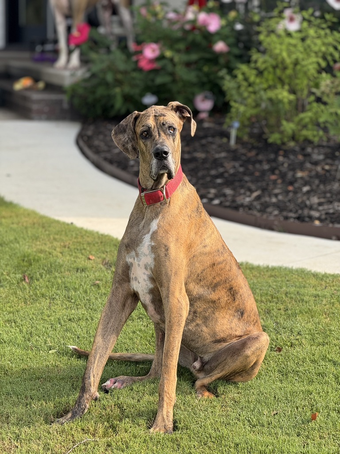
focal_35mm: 120
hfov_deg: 12.3
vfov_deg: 16.4
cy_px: 227
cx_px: 170
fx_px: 1572
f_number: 2.8
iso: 50
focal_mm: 15.66
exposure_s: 1/196
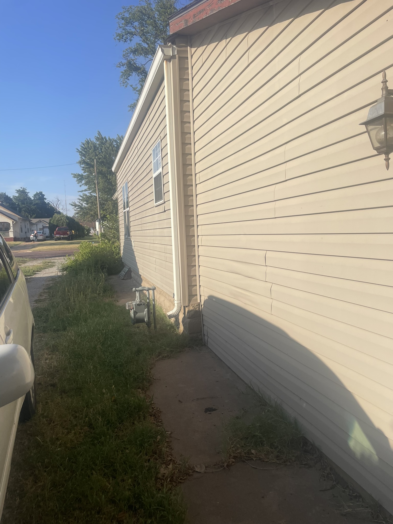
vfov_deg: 67.3
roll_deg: +2.6
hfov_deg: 53.1
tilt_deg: -3.4
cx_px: 196
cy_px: 262
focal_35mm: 26
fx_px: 394
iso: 32
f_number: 1.6
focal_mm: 4.2
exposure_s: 1/3509
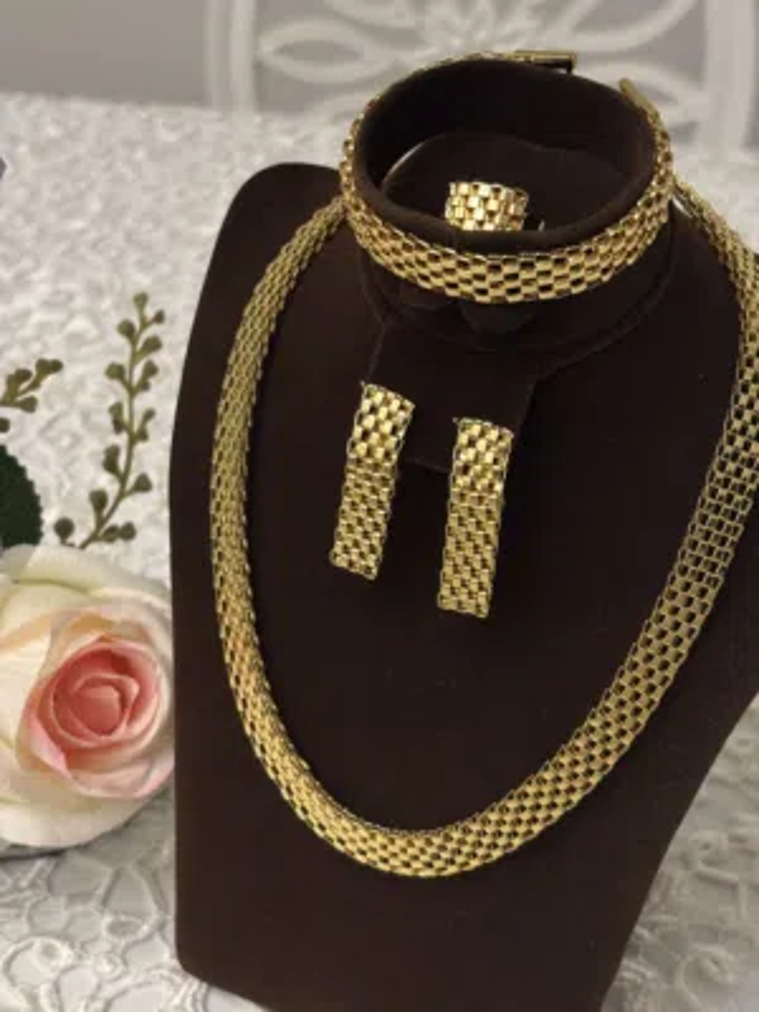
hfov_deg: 28.0
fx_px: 1520
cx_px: 380
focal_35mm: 52
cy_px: 506
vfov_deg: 36.8
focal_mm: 5.96
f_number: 1.6
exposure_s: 1/25
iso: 320
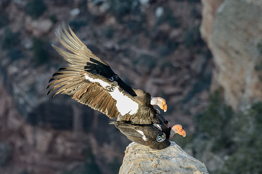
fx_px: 7662
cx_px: 174
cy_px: 120
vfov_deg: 1.3
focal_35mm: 1053
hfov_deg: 2.0
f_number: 10
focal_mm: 700
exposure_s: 1/640
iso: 5600
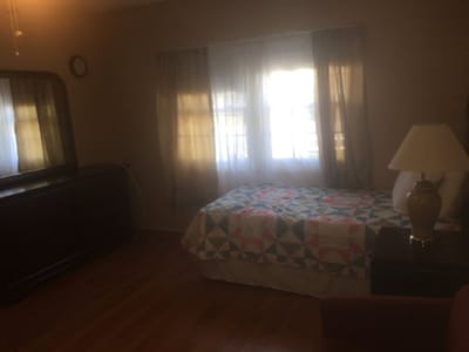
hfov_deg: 61.7
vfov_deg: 48.2
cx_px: 234
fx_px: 393
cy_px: 176
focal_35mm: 29
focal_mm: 4.15
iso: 25
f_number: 2.2
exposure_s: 1/34
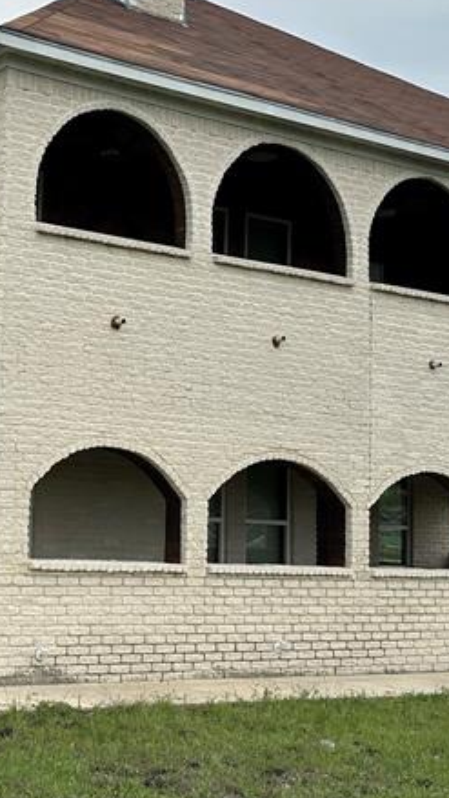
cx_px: -53
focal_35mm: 61
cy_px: 351
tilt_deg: +6.2
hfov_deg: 18.9
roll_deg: -2.7
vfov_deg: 34.3
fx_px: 1291
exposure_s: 1/3861
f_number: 1.78
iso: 80
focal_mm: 6.86
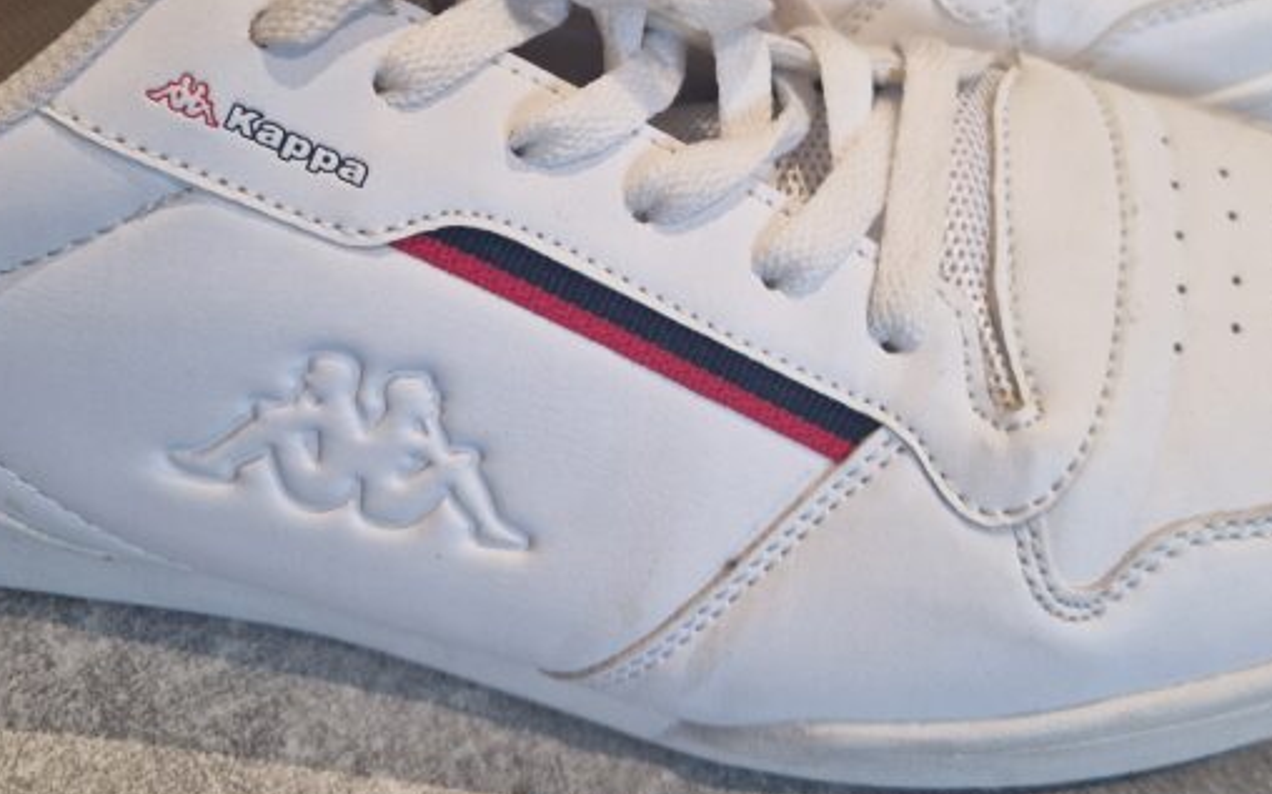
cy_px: 128
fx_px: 1663
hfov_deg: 41.8
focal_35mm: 48
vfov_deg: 26.2
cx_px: 618
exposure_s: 1/100
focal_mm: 5.4
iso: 250
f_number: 1.8
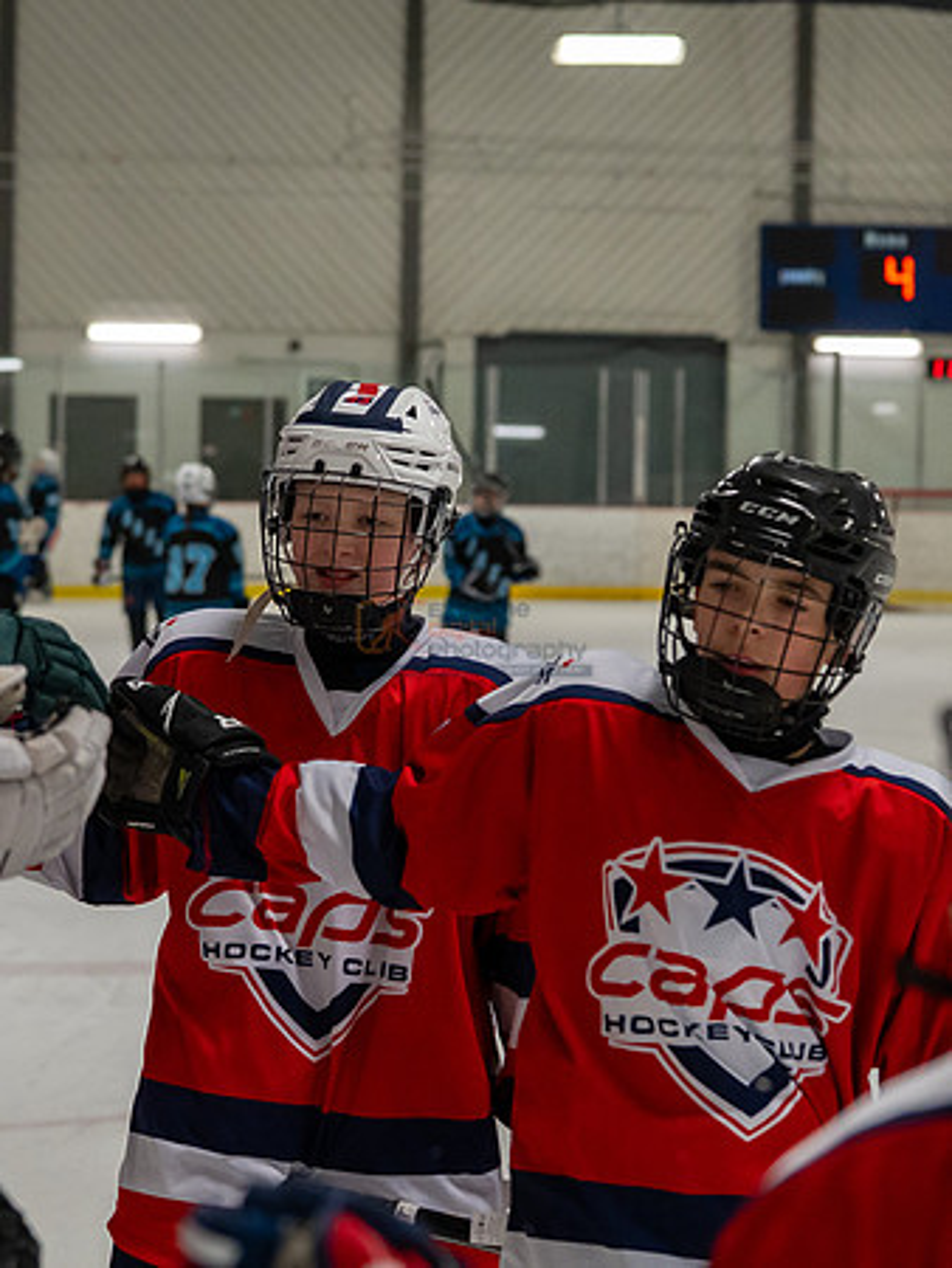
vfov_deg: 18.7
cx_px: 376
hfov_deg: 14.1
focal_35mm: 105
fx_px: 3856
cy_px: 634
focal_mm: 49
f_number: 3.2
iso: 2000
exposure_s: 1/800
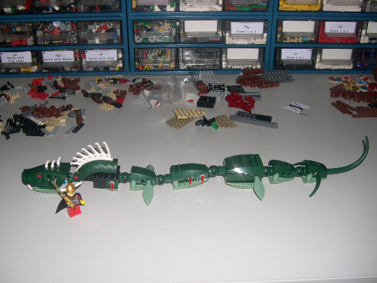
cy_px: 142
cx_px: 188
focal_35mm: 38
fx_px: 414
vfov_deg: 37.7
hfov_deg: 49.0
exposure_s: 1/60
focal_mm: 8
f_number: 2.8
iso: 100
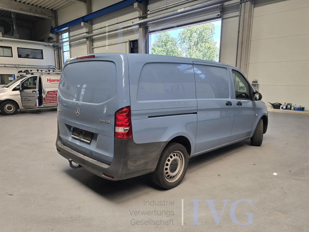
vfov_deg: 54.8
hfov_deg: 69.4
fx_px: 223
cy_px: 124
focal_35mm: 25
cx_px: 154
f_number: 1.7
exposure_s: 1/180
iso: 40
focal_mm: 6.3
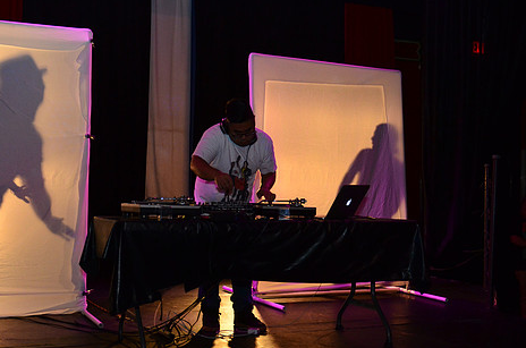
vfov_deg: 29.7
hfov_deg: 43.4
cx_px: 202
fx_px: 656
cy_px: 197
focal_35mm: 45
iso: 1250
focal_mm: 24
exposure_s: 1/160
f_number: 3.5
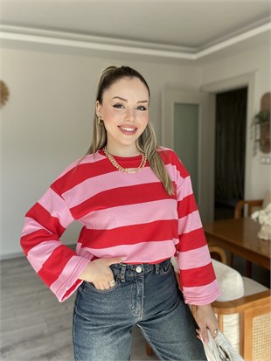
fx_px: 313
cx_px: 136
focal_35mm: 30
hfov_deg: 46.8
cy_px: 180
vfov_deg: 59.9
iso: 40
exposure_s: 1/121
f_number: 2.2
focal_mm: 2.71
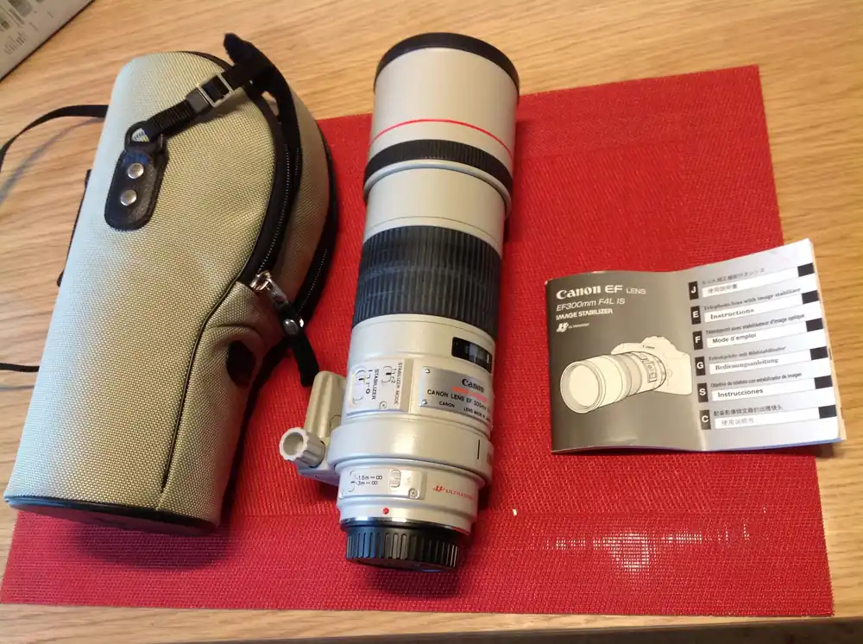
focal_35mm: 35
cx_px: 432
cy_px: 322
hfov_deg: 52.7
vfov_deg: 40.6
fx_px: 871
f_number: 2.4
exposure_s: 1/15
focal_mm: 4.28
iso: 125
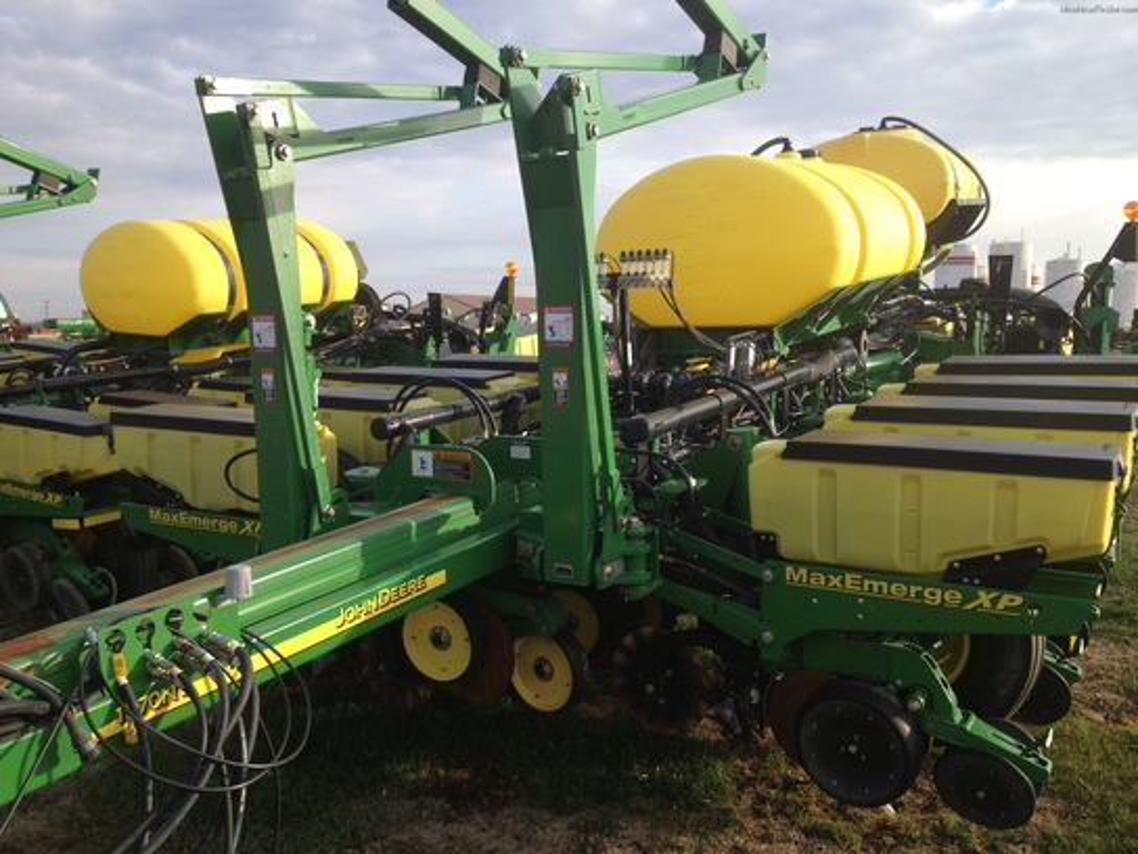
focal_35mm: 35
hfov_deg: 52.6
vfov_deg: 40.7
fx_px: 1151
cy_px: 427
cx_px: 569
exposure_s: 1/546
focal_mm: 4.28
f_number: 2.4
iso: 50
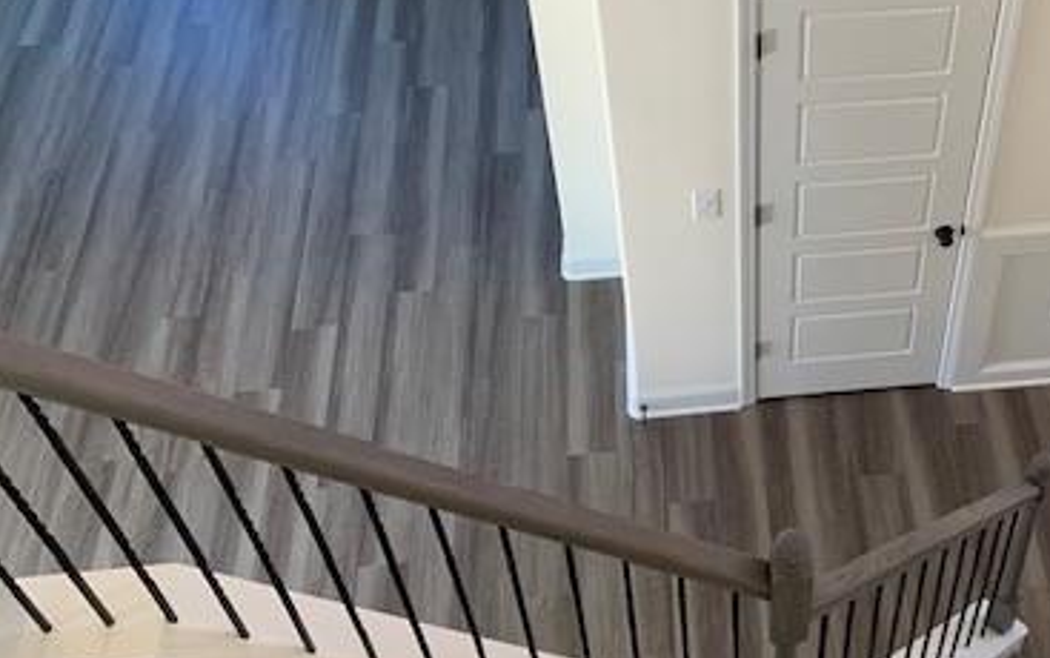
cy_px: 212
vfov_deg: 26.7
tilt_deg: -48.5
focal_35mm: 48
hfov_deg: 39.9
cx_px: 864
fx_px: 1375
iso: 80
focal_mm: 4.25
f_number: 1.8
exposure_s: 1/60
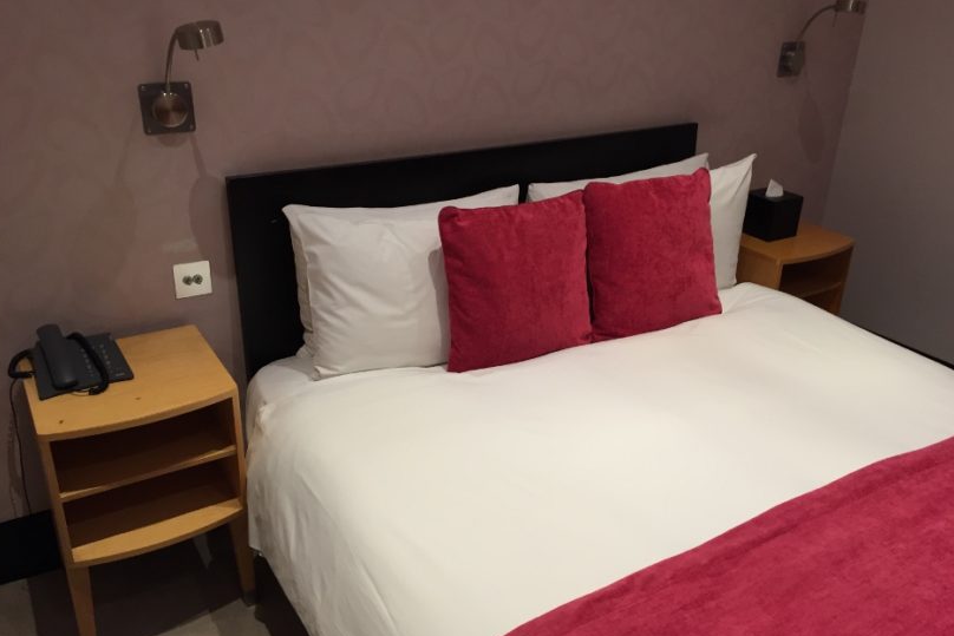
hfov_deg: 60.3
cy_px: 310
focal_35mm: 31
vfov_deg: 42.3
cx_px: 481
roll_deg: -2.1
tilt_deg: -22.7
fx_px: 822
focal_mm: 4.15
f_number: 2.2
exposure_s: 1/33
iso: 50
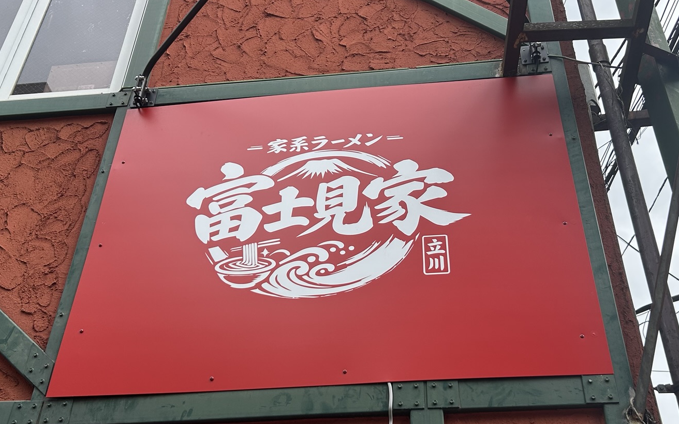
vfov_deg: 30.5
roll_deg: -1.6
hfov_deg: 47.1
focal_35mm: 42
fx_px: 777
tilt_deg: +37.3
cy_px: 237
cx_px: 367
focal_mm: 5.7
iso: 50
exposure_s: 1/1621
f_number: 1.5
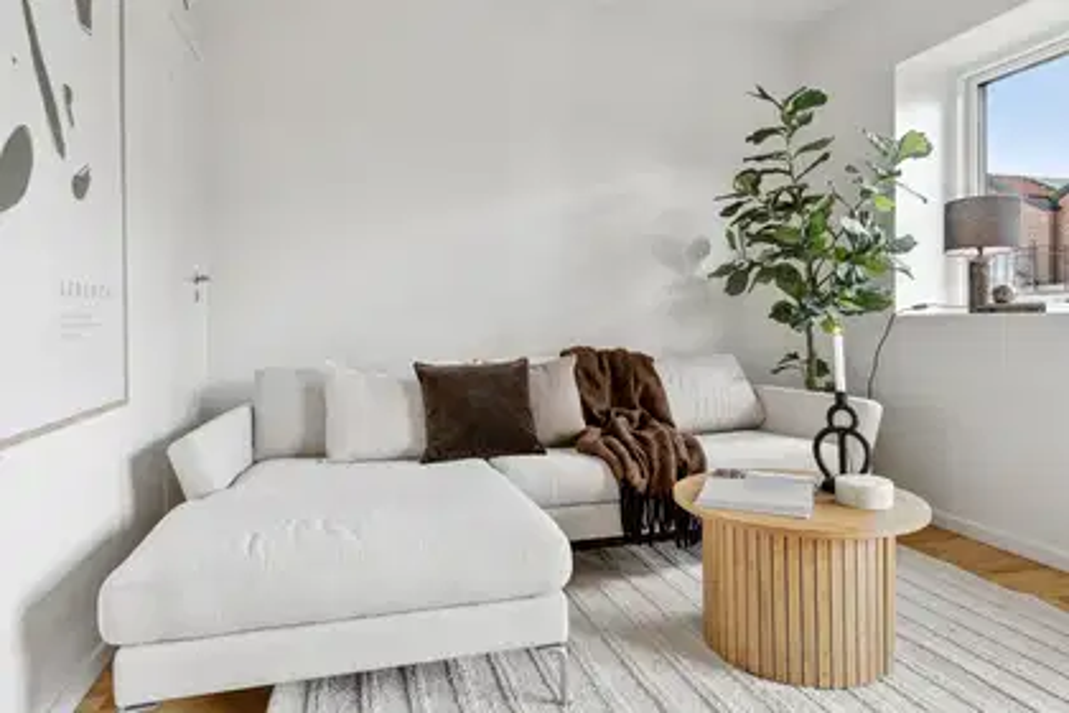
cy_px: 356
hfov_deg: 75.5
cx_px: 534
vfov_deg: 54.6
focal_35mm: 23
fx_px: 690
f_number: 7.1
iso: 200
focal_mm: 15.5
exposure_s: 1/50
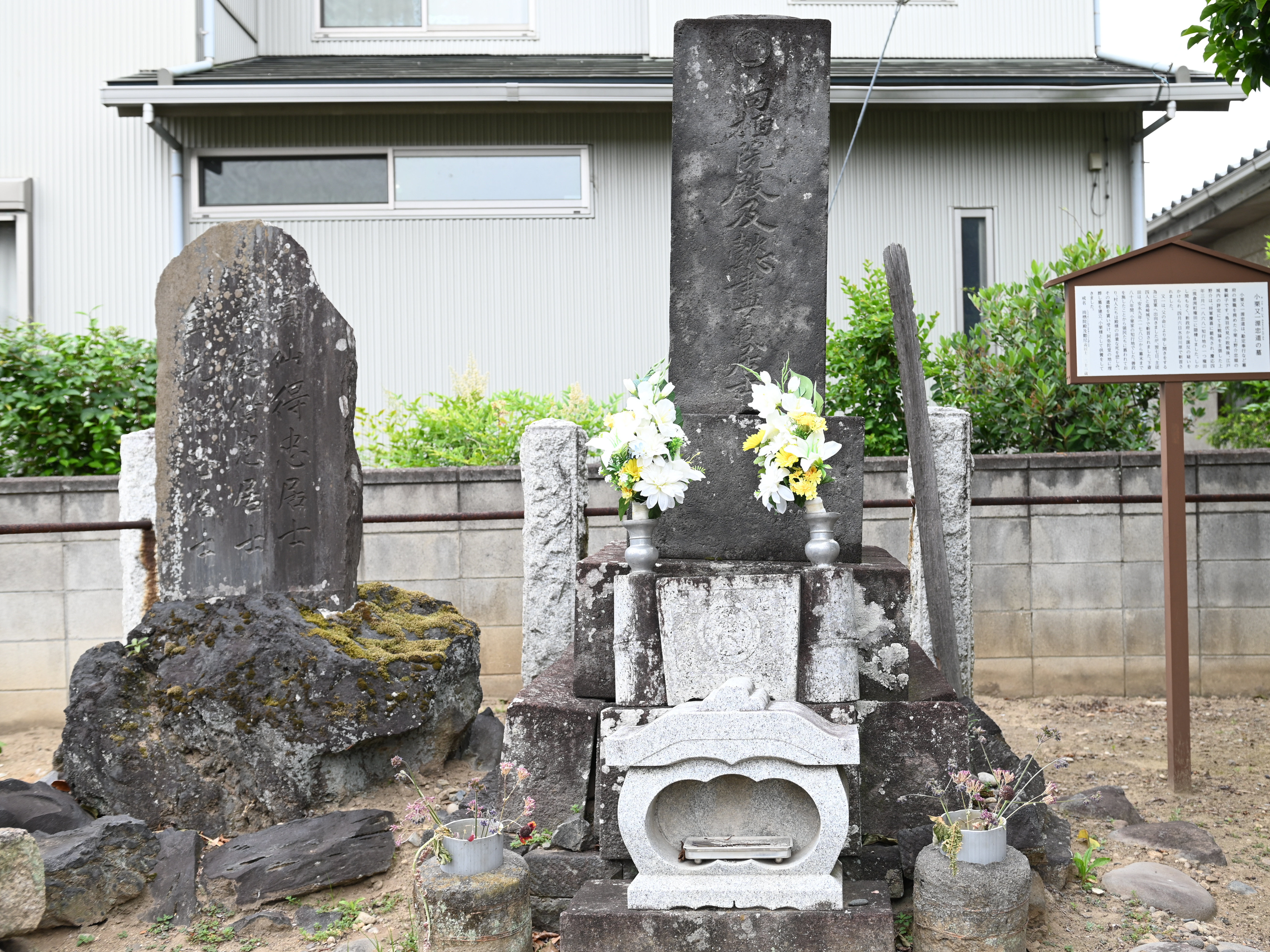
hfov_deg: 52.5
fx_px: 1284
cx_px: 716
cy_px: 475
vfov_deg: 40.7
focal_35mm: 35
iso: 160
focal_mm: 32
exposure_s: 1/160
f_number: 5.6
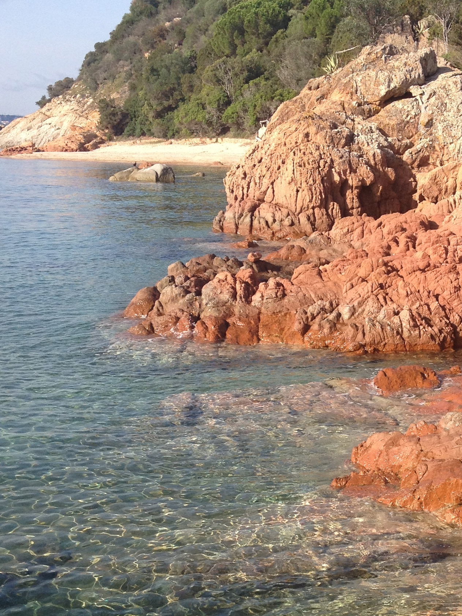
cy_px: 481
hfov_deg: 21.4
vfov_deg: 28.0
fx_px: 1210
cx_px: 366
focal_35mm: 68
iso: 64
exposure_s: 1/1126
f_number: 2.4
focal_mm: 4.28
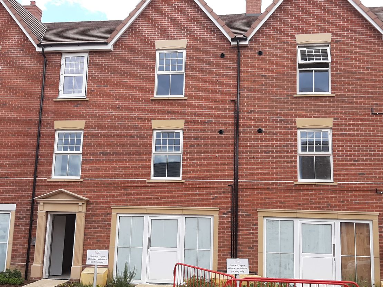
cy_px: 144
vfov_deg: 53.1
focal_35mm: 26
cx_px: 192
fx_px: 288
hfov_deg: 67.3
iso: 40
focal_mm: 3.93
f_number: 1.7
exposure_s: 1/769
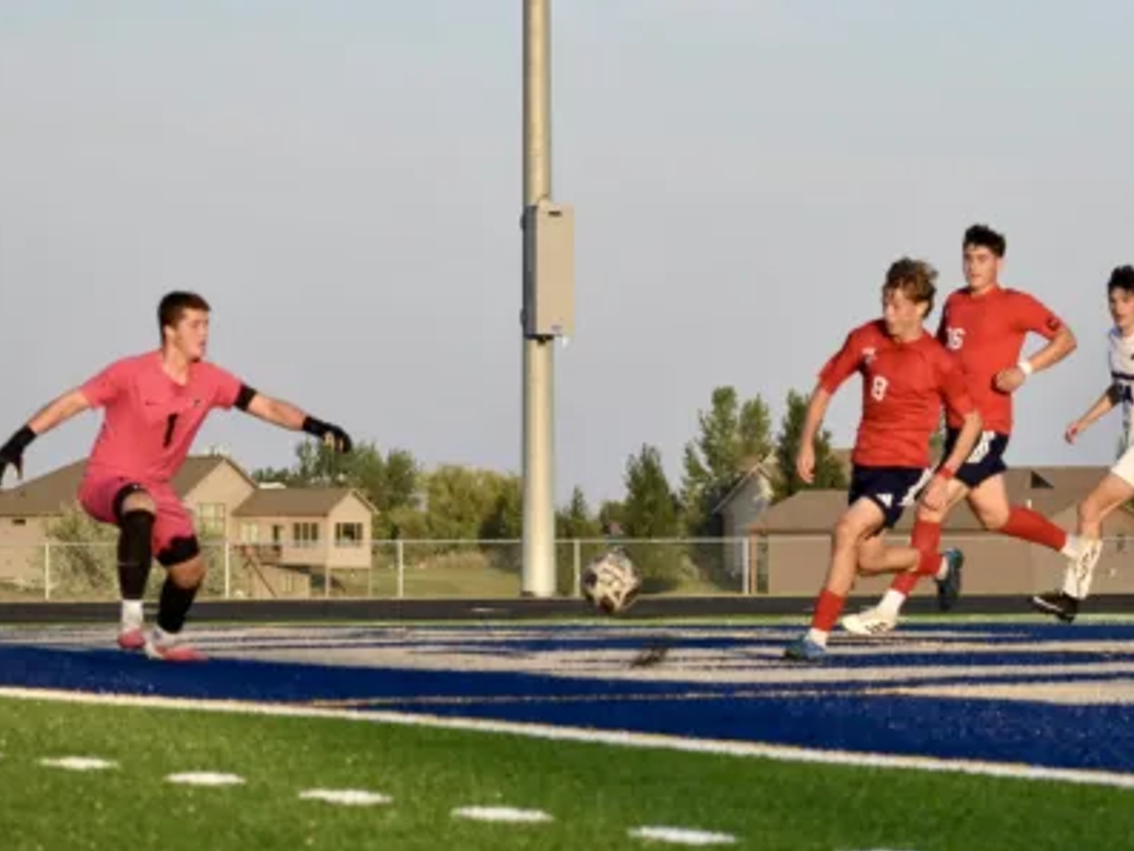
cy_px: 426
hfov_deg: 14.7
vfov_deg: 11.1
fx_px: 4391
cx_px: 577
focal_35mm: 134
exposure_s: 1/1250
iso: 400
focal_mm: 82
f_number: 5
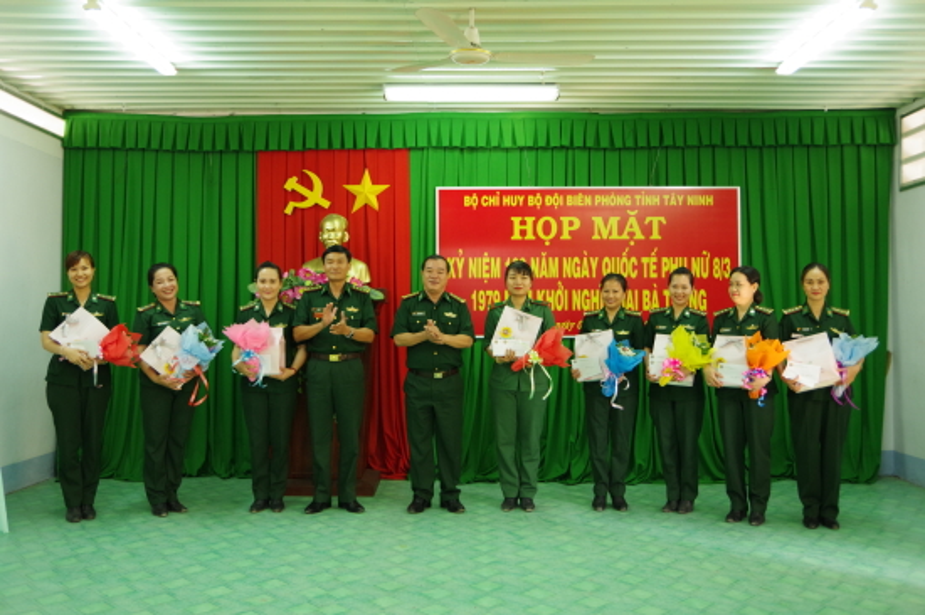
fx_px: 924
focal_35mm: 36
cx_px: 462
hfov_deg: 53.2
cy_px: 308
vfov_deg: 36.8
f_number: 4
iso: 800
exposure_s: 1/60
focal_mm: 24
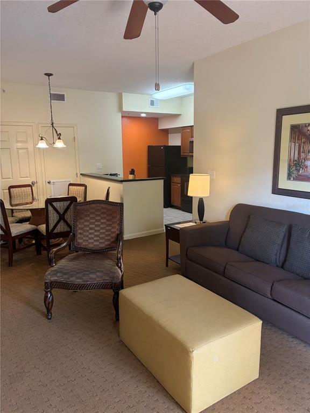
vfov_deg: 67.3
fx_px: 310
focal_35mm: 26
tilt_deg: -9.7
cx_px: 155
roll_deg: +0.2
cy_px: 206
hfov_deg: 53.1
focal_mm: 5.96
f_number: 1.6
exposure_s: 1/120
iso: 200
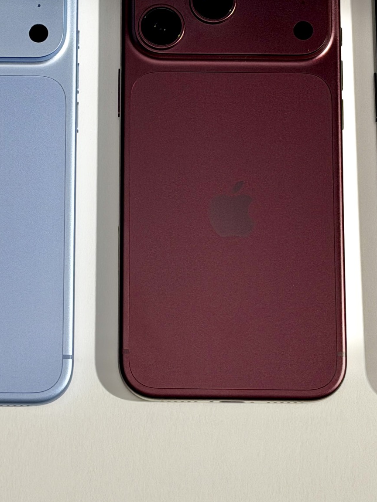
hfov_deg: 11.8
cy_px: 154
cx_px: 108
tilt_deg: -77.9
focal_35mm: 125
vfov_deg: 15.7
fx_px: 1815
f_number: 1.78
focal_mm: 6.76
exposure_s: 1/1980
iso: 100
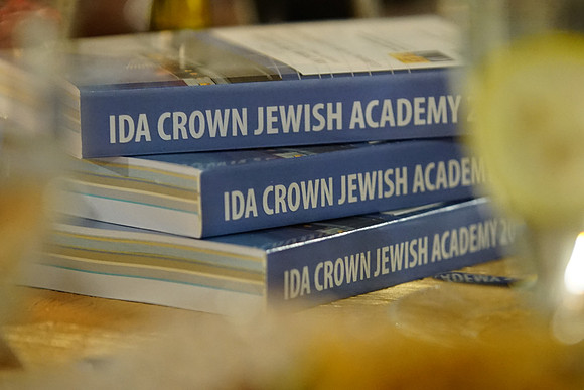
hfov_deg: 9.5
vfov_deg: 6.3
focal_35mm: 217
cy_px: 195
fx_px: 3521
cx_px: 292
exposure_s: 1/60
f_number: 2.8
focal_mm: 145
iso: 3200
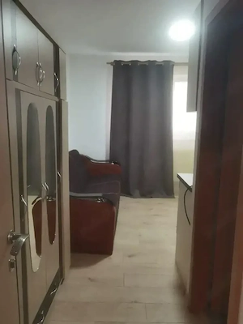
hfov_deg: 51.4
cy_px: 162
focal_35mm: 27
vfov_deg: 65.3
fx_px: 253
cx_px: 122
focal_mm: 6.71
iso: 160
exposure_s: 1/100
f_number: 1.9
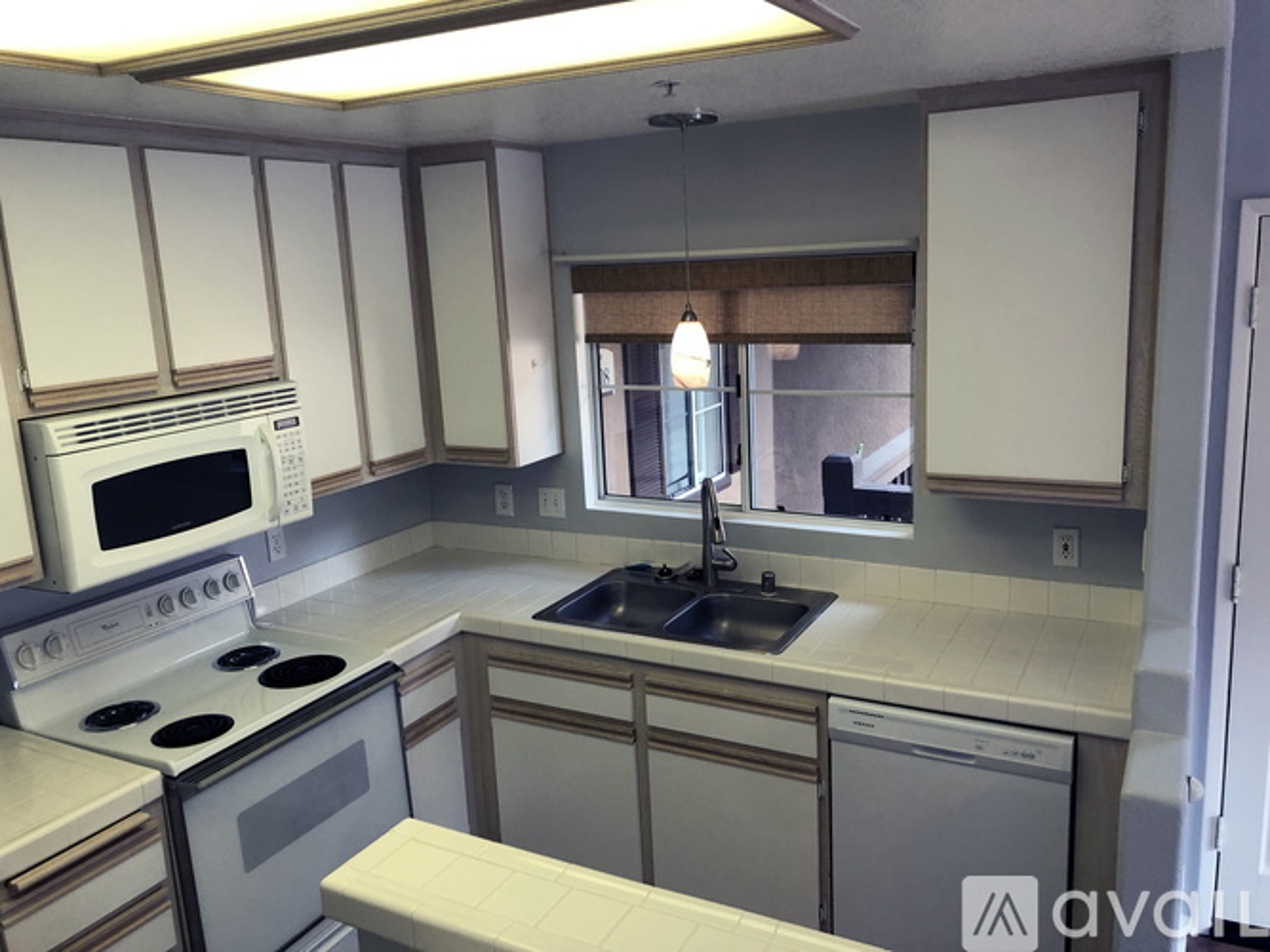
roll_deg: +3.8
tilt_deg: -12.1
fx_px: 1027
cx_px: 635
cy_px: 476
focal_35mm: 28
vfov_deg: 49.7
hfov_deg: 63.5
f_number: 1.8
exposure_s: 1/30
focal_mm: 3.99
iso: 32
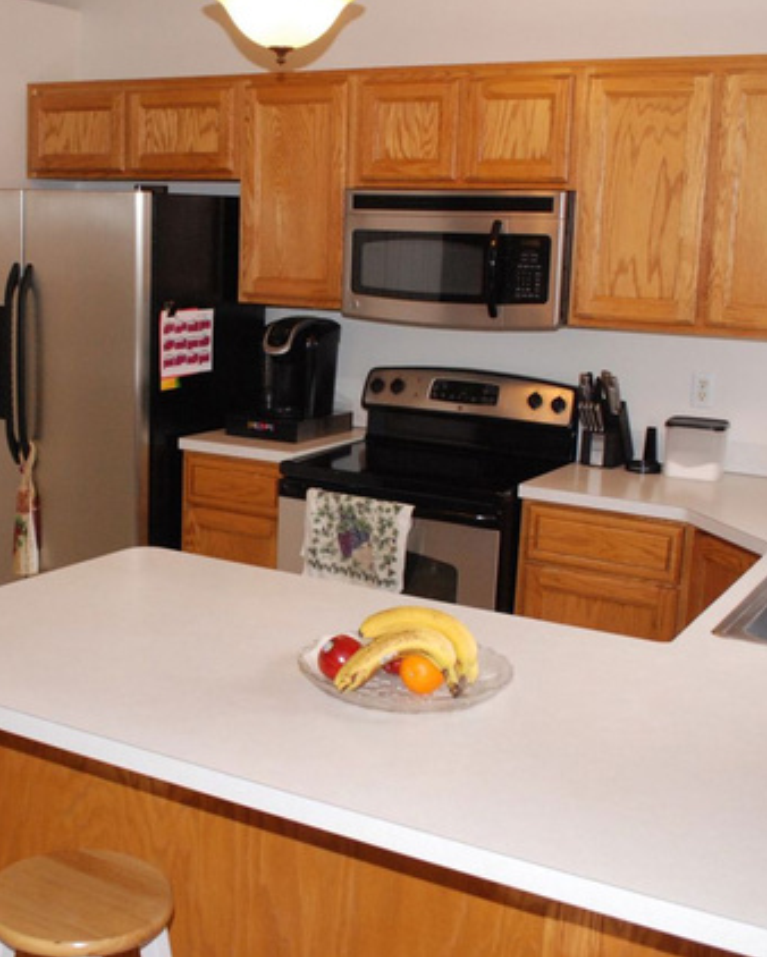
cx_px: 252
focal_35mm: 47
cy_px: 474
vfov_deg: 39.5
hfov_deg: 31.8
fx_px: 1333
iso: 1250
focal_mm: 22
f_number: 8
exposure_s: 1/100
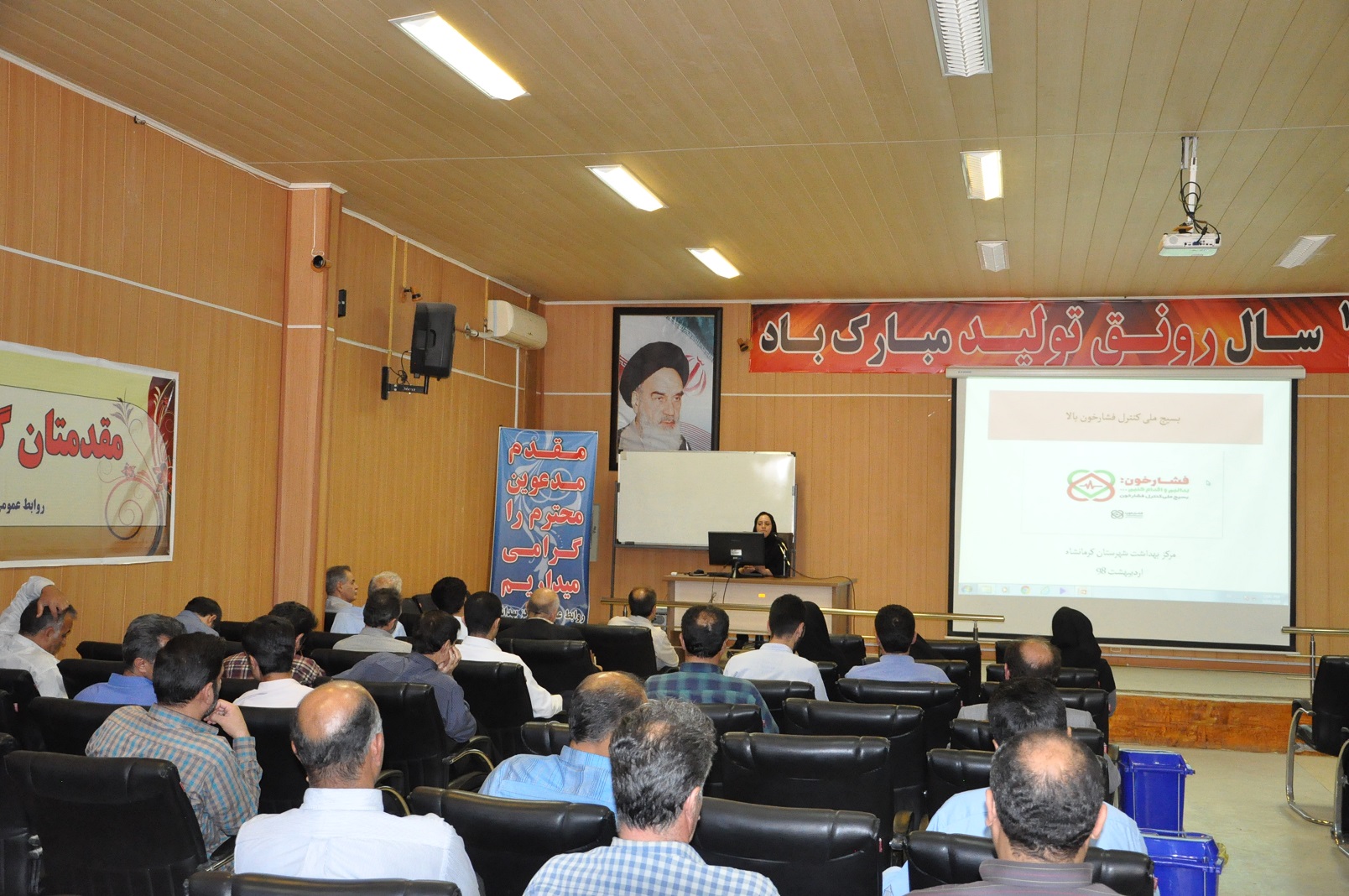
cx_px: 674
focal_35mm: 39
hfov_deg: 49.6
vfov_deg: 34.1
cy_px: 448
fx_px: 1460
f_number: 5.6
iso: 3200
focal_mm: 26
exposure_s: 1/80
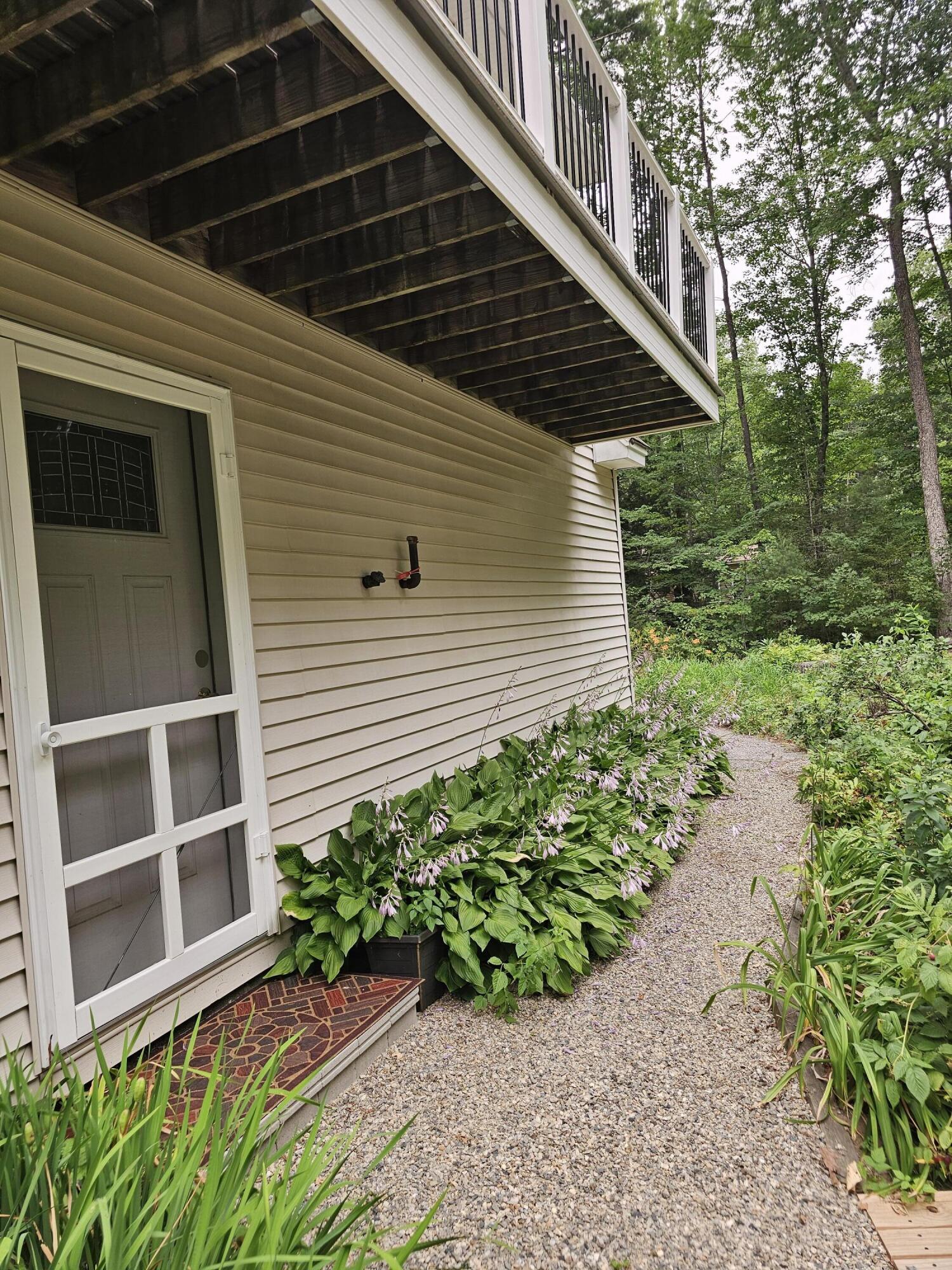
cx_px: 476
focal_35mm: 23
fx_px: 843
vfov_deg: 73.9
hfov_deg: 58.9
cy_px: 635
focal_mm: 6.3
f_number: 1.7
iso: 32
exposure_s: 1/120
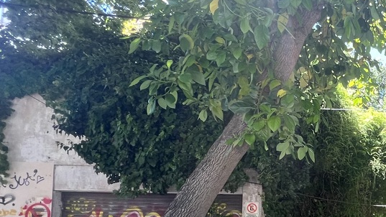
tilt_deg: +1.2
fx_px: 389
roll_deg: +0.3
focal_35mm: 38
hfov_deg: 38.1
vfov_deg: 28.2
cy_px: 243
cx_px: 472
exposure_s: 1/99
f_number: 1.8
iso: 80
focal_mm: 1.57
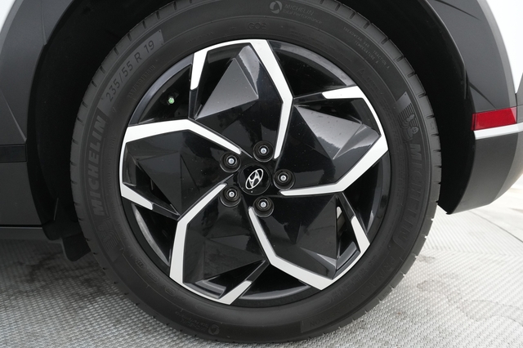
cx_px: 262
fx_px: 363
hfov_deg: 71.5
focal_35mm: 25
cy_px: 174
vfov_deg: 51.2
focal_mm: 25
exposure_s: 1/60
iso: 3200
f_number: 4.5
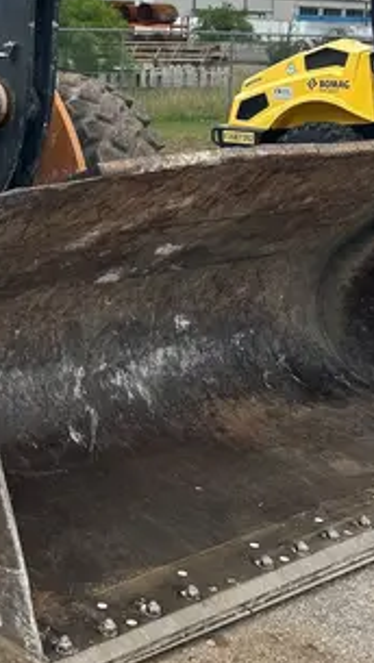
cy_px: 118
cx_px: -22
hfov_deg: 17.3
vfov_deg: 30.1
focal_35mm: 68
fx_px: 1197
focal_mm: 5.7
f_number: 1.5
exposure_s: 1/1531
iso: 50
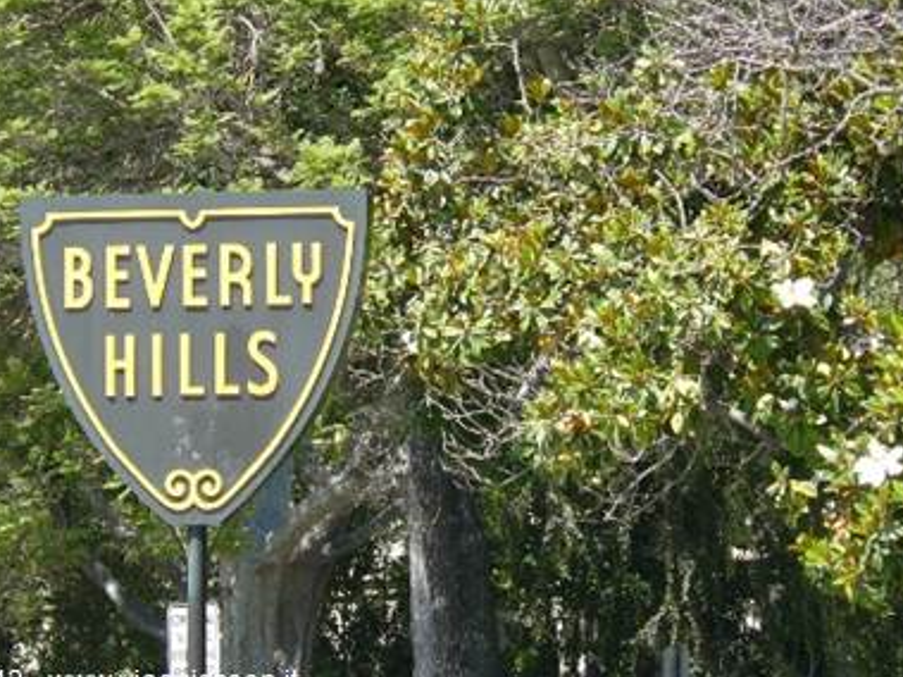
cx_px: 446
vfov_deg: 4.5
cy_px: 269
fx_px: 8580
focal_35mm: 329
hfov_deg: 6.0
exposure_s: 1/200
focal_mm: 43.3
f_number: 4.5
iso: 100
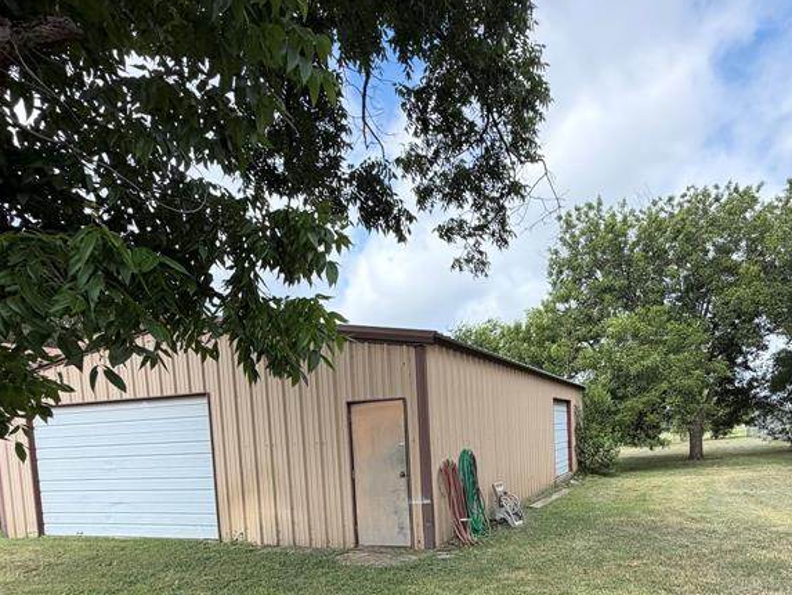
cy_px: 473
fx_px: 572
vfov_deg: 51.6
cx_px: 484
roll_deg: +3.6
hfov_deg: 68.5
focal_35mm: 25
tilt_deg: +0.4
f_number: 2.2
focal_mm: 2.22
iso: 40
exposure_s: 1/527
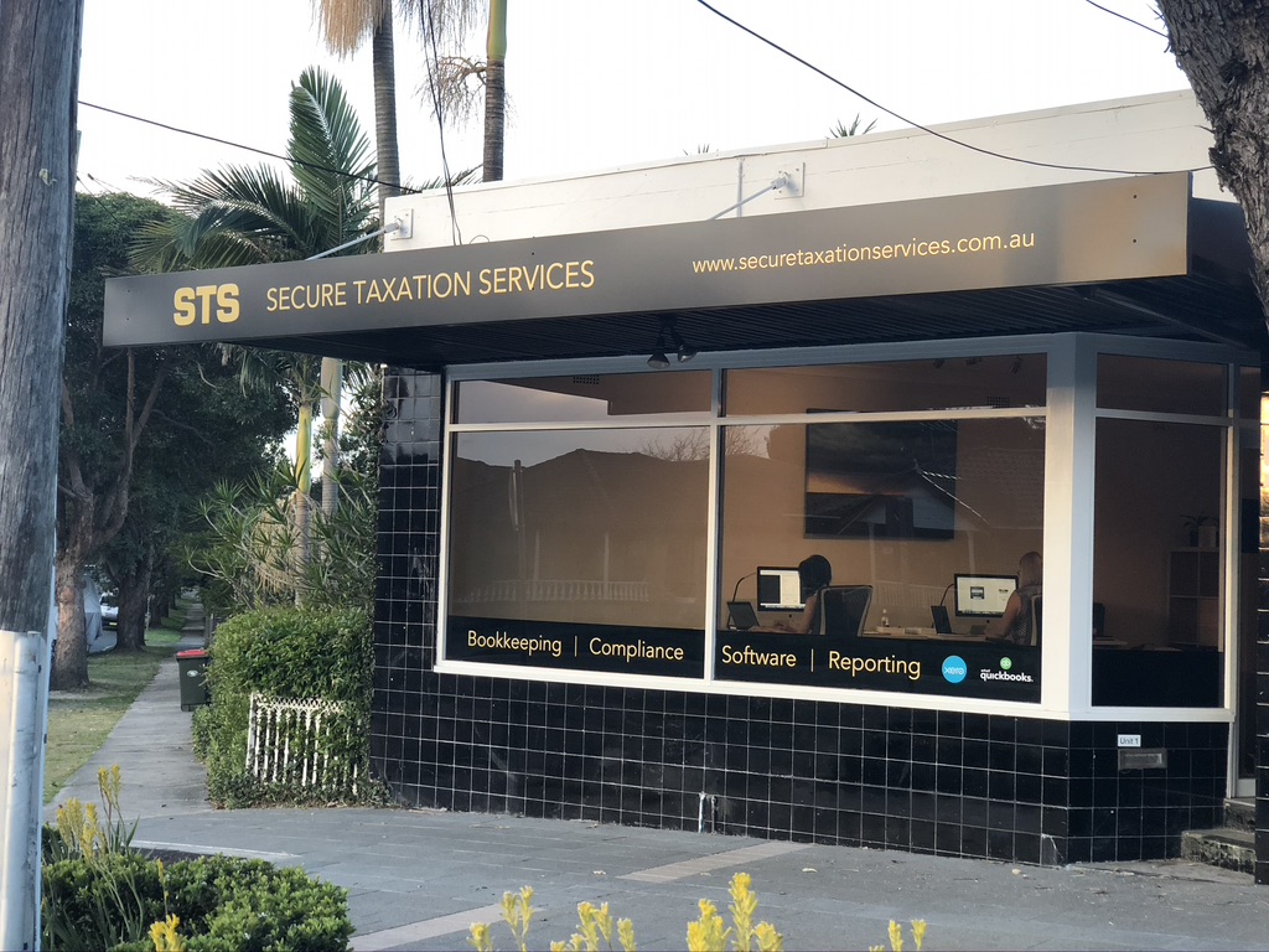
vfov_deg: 28.0
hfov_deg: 36.8
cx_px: 634
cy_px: 476
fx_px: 1906
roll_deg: -2.1
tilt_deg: +3.0
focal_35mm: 52
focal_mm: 6
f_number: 2.4
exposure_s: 1/60
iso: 32
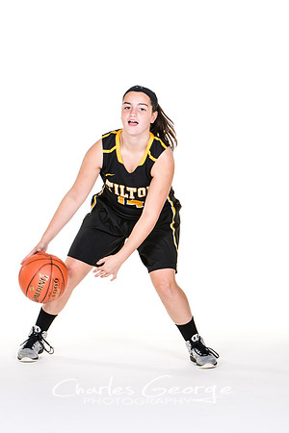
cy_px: 216
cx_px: 144
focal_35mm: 158
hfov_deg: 8.7
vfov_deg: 13.0
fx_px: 1896
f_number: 6.3
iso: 200
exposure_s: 1/160
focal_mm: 105
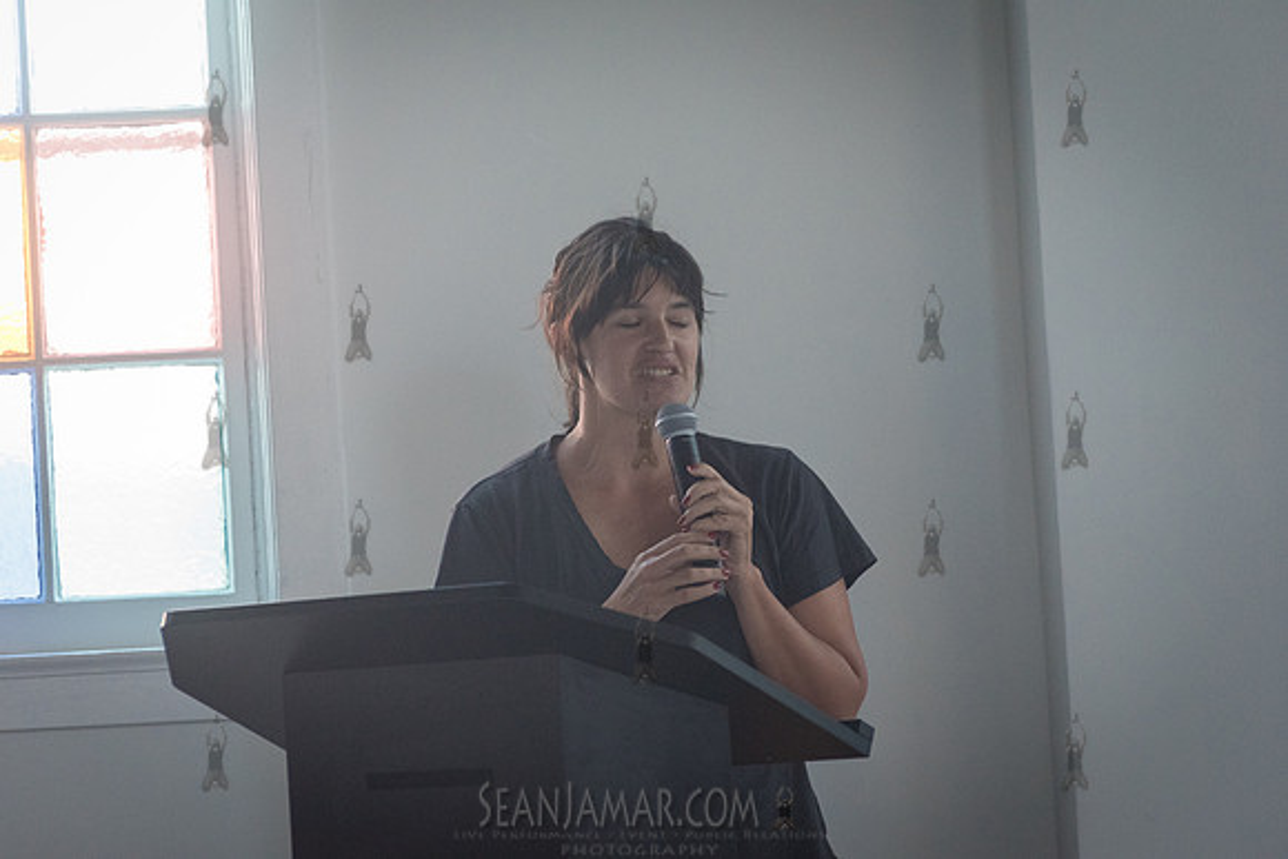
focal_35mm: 200
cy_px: 430
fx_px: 7157
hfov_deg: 10.3
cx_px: 644
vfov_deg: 6.9
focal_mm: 200
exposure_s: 1/500
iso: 4000
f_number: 4
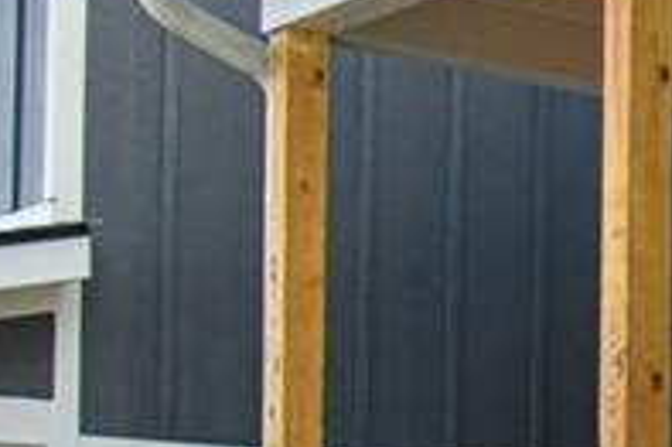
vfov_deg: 10.9
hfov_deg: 12.7
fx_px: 2331
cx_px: 1603
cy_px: 295
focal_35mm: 125
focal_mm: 24
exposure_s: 1/320
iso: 1600
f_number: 9
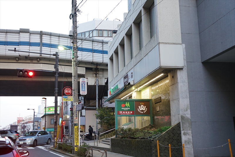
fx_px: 261
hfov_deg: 48.4
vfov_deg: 33.4
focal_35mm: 40
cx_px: 118
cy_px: 78
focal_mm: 27
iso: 640
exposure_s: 1/60
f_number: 4
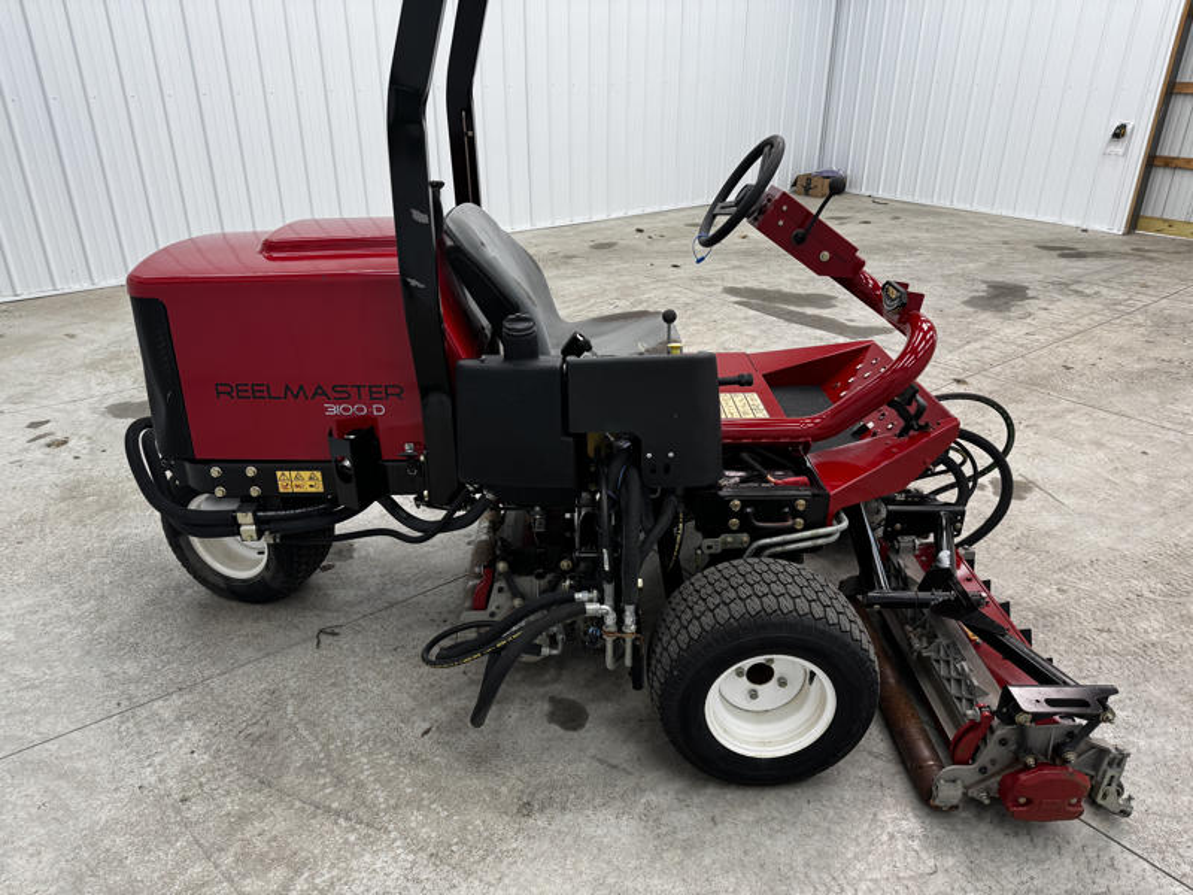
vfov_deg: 56.8
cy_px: 448
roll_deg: -0.7
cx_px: 596
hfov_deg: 71.6
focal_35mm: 24
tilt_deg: -26.4
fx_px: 827
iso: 100
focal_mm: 6.76
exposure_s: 1/120
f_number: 1.78
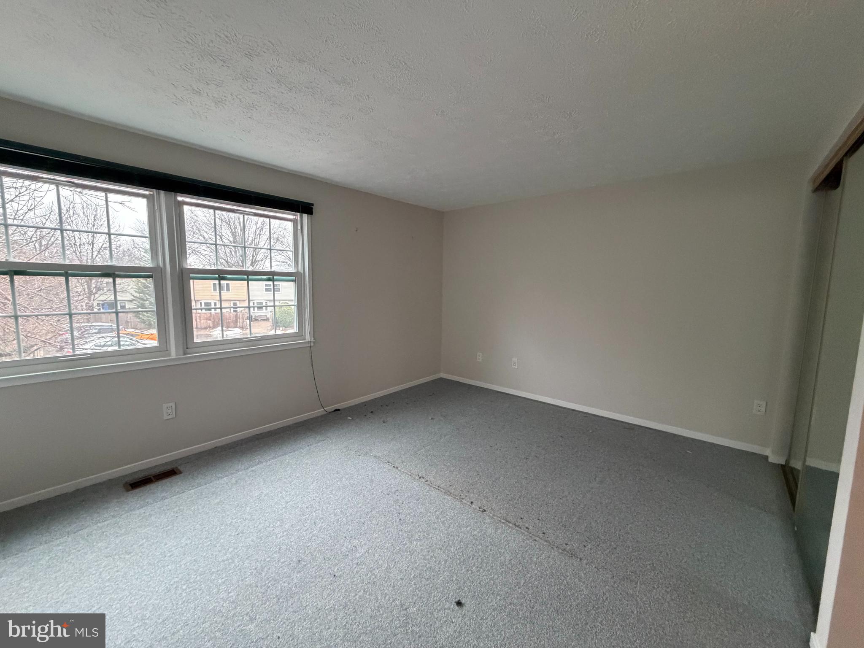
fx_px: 349
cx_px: 432
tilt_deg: -5.1
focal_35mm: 14
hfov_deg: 102.1
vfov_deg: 85.7
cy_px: 324
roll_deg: -1.2
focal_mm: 2.22
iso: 640
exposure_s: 1/60
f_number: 2.2
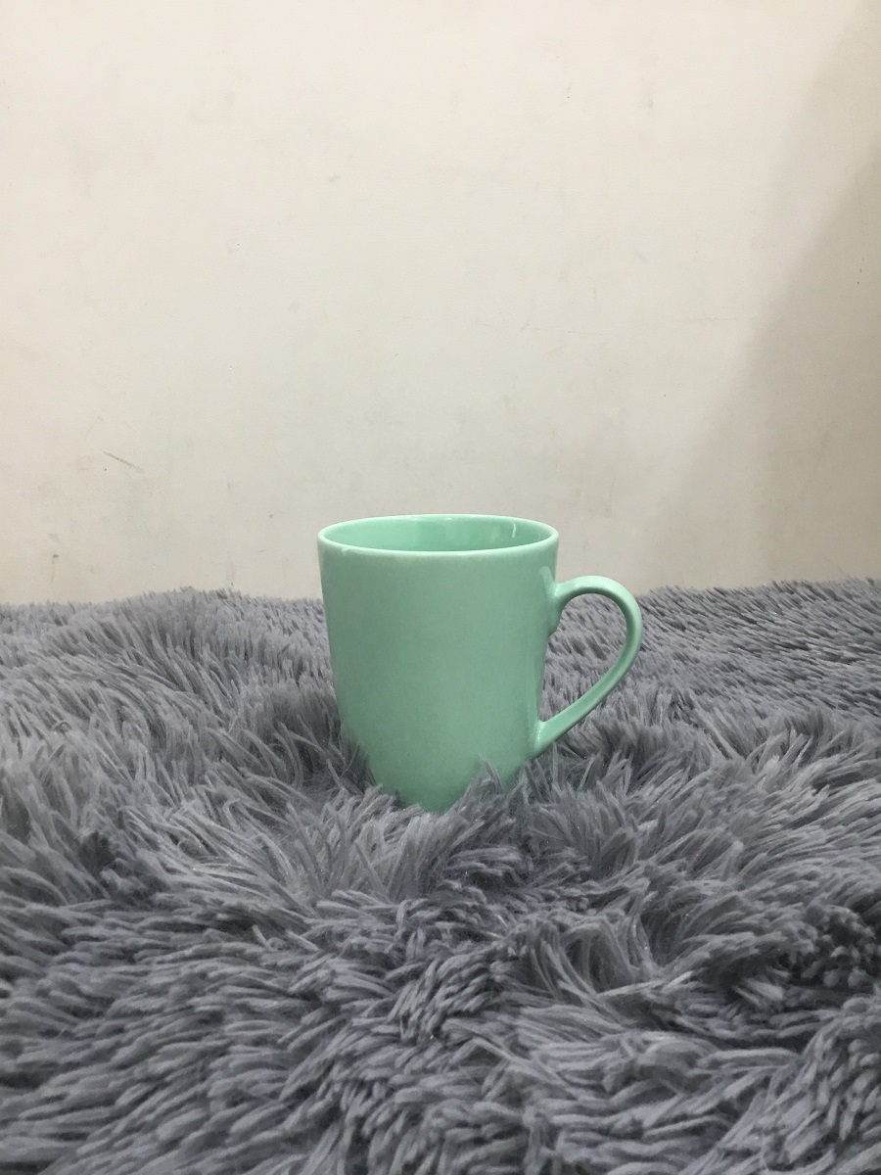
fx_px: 1052
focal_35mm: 31
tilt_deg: -12.4
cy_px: 588
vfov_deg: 58.4
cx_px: 440
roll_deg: +1.3
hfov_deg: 45.4
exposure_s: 1/33
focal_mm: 3.3
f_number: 2.4
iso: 100
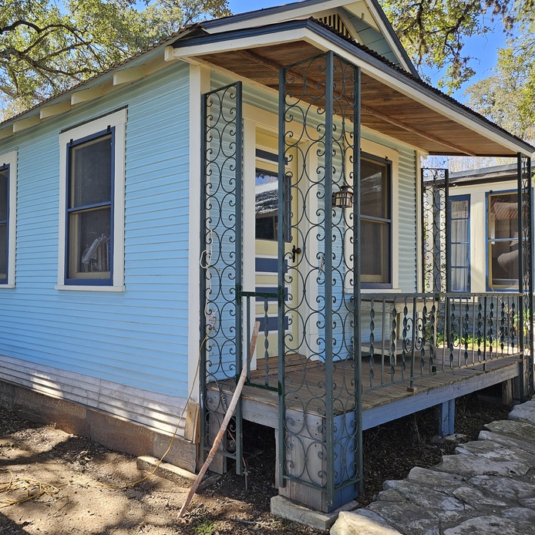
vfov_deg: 54.0
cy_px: 255
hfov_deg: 52.9
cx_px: 174
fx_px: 525
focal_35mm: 30
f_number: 1.8
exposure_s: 1/328
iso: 25
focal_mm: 5.4
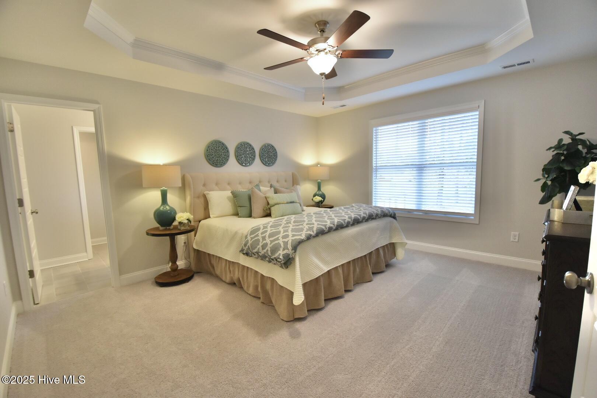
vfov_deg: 77.3
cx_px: 298
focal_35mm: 15
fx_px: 249
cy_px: 199
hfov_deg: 100.4
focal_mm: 10
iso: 720
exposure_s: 1/60
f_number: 4
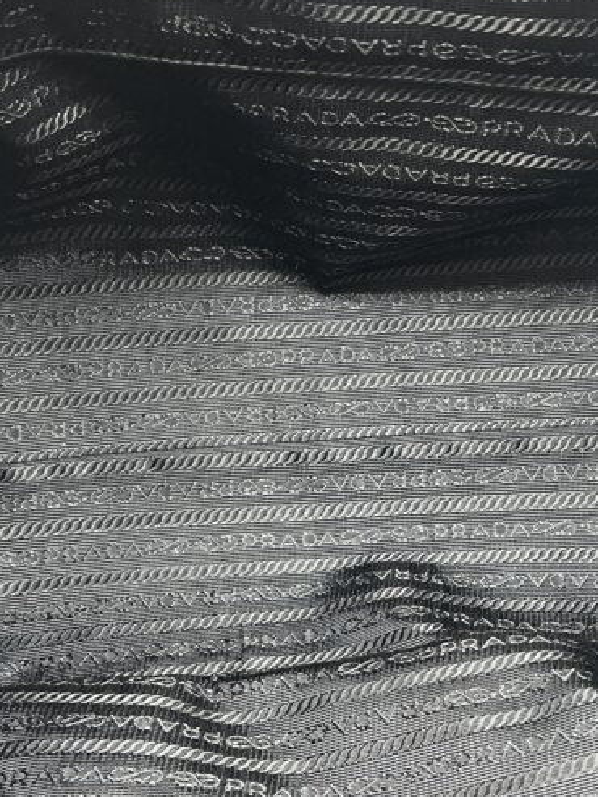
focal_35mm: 54
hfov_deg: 27.0
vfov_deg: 35.4
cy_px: 493
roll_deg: +7.5
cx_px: 375
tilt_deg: -41.0
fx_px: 1243
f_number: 1.5
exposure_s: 1/50
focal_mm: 5.7
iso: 320
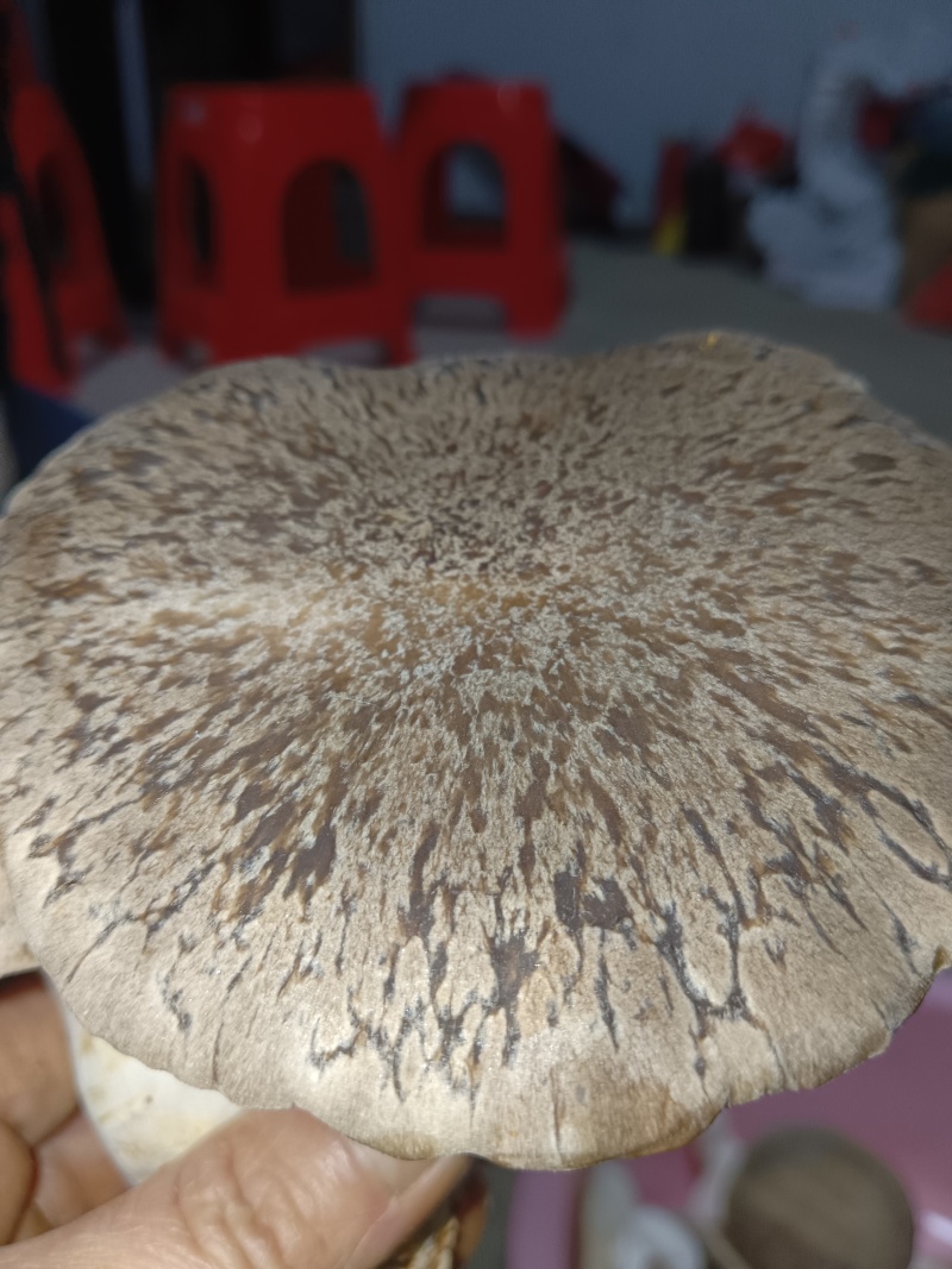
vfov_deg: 67.3
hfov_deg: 53.1
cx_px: 476
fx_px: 954
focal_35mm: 26
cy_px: 634
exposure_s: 1/50
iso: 658
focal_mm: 4.05
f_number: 1.8
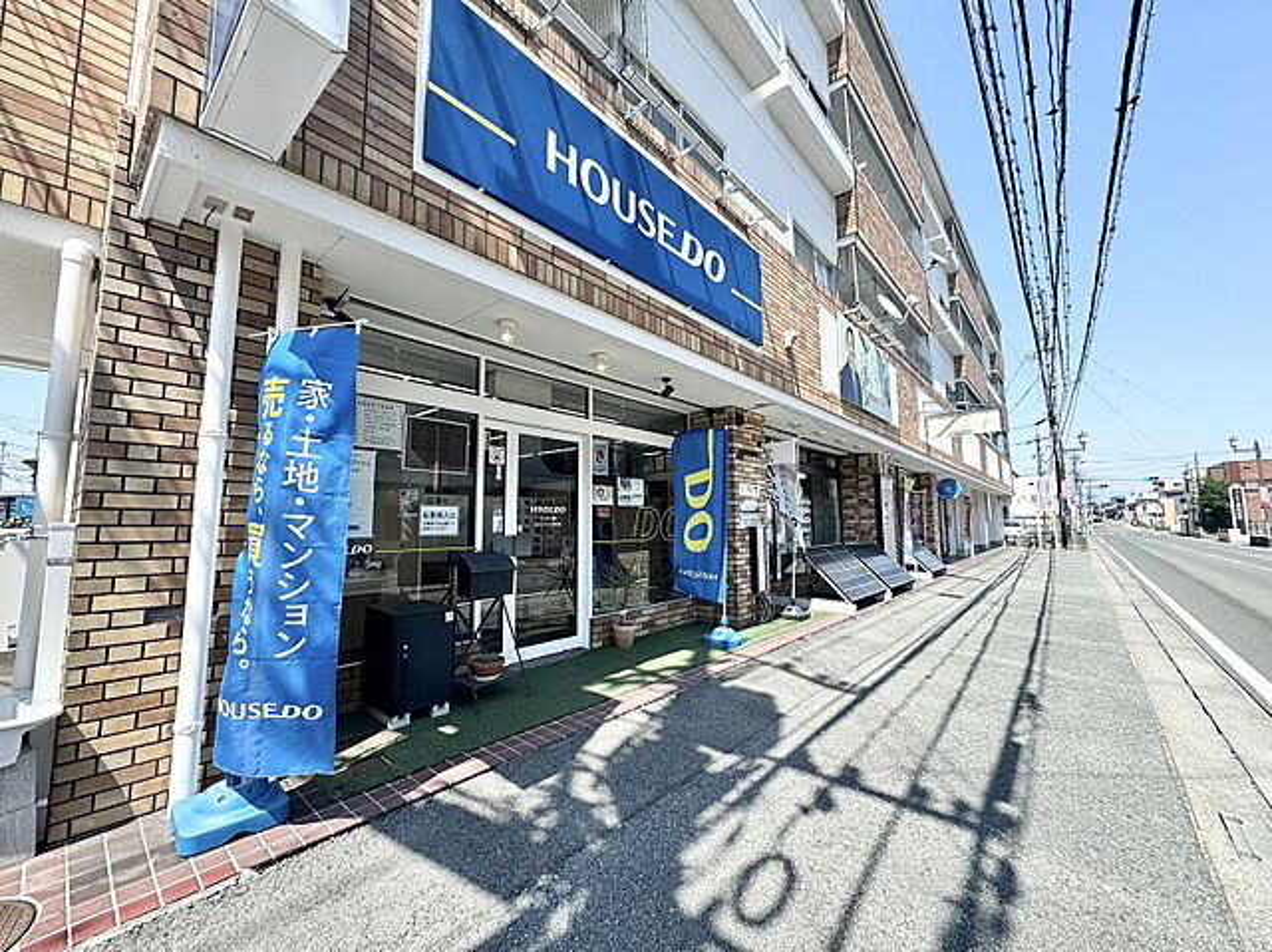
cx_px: 636
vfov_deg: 85.6
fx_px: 514
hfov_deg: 102.1
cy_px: 476
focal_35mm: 14
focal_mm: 2.22
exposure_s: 1/578
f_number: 2.2
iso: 40
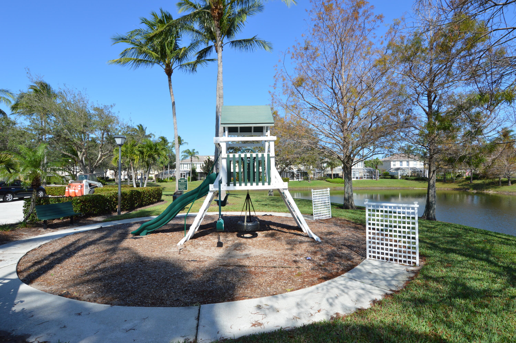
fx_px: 258
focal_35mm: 18
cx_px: 258
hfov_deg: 90.1
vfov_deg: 67.3
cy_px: 172
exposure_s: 1/250
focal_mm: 12
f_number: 8
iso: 100
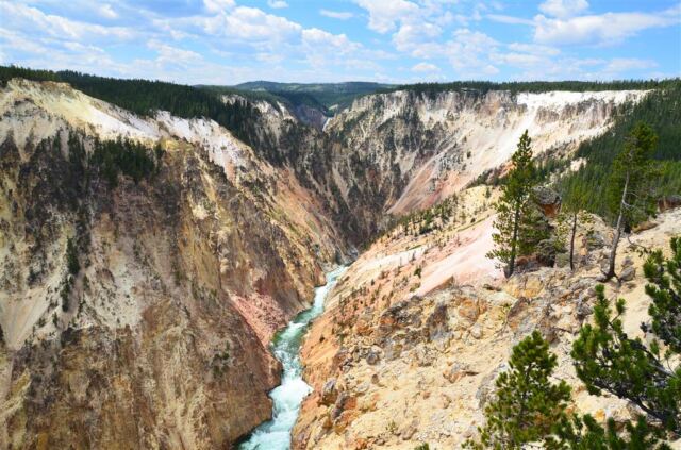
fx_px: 509
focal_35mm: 27
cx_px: 340
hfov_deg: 67.5
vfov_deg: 47.7
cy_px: 225
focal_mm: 18
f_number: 11
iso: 100
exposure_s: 1/125
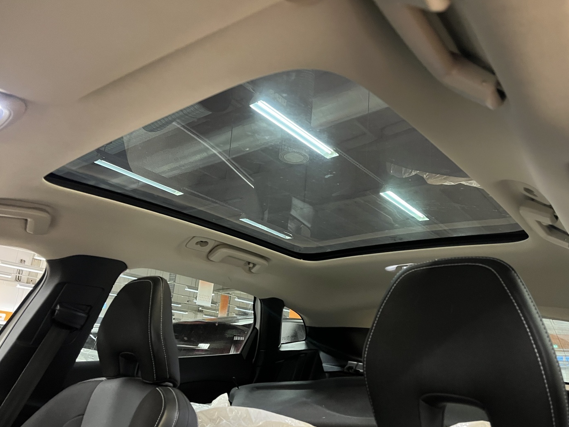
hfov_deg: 65.3
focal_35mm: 27
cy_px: 220
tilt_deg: +16.0
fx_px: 444
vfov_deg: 51.3
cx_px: 287
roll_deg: -4.0
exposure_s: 1/25
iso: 500
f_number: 1.6
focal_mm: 5.1
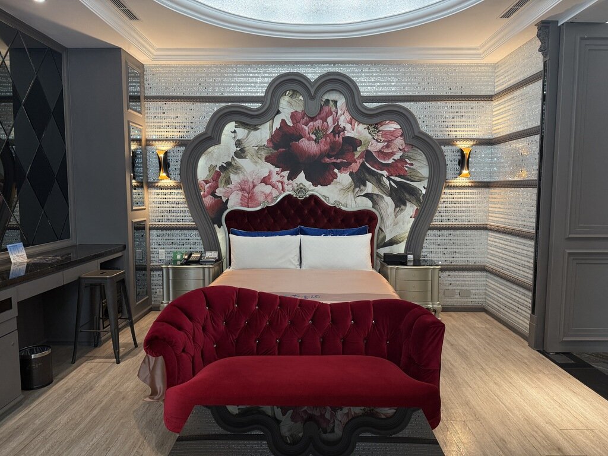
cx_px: 304
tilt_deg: -5.1
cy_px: 228
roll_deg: -0.2
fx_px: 422
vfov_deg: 56.8
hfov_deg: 71.6
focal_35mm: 24
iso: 160
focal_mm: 6.76
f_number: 1.78
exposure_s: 1/60
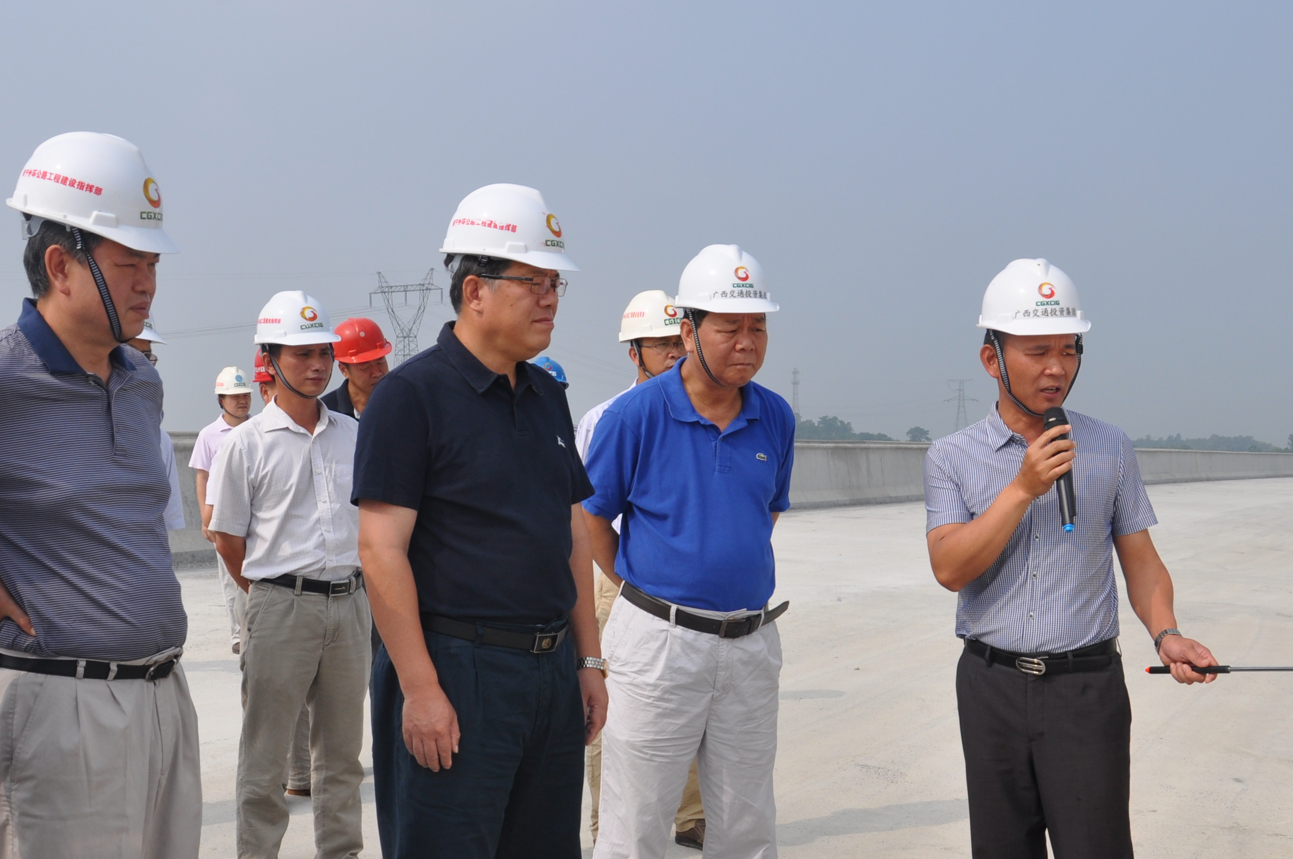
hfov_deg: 42.8
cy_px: 666
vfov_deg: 28.6
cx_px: 651
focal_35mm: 46
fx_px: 1650
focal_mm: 18
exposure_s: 1/400
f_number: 10
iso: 200
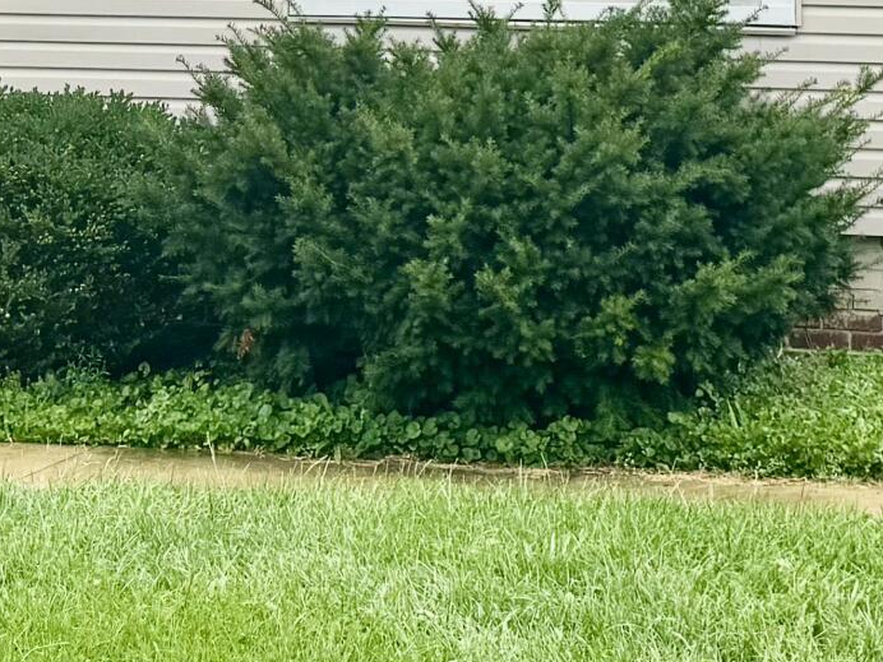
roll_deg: -2.1
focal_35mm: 104
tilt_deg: +8.1
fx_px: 2653
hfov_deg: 18.8
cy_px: -362
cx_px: 596
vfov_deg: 13.3
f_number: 1.78
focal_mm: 6.76
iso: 80
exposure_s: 1/1818
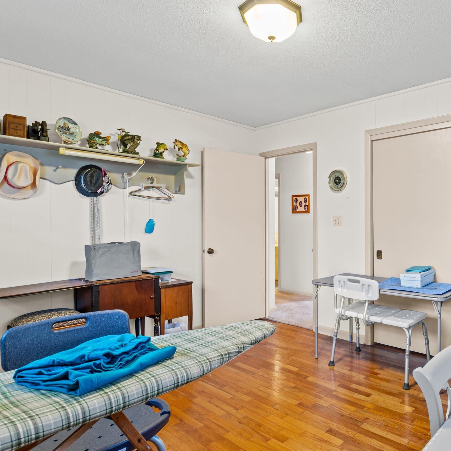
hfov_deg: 65.0
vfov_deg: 68.0
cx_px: 322
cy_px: 228
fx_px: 334
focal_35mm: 23
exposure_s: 1
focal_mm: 11
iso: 250
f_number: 9
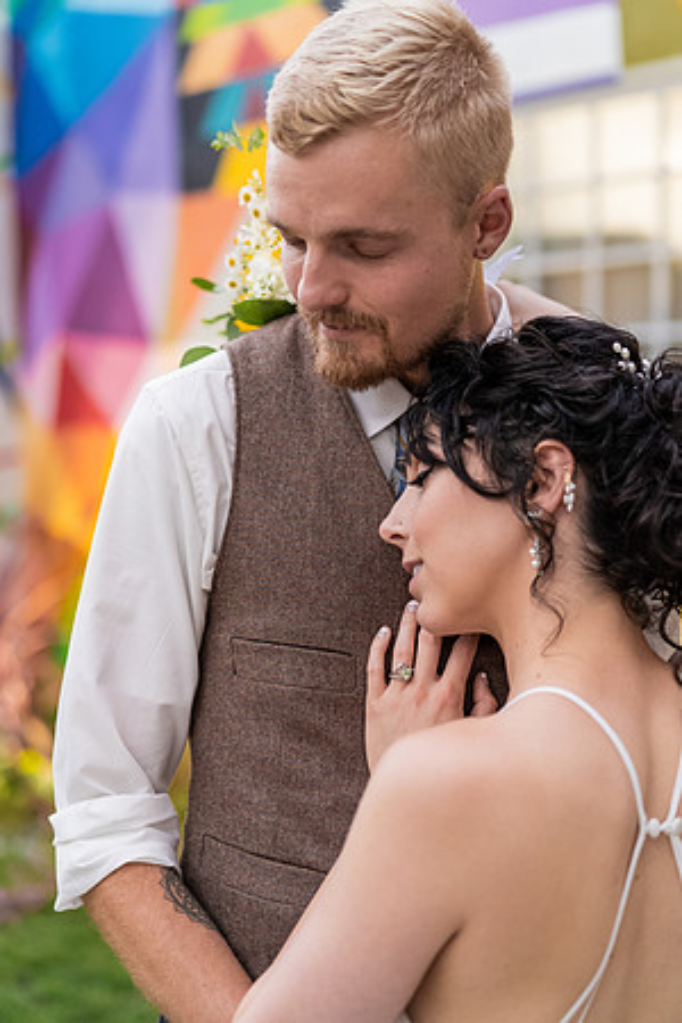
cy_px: 512
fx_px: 1563
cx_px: 341
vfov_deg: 36.2
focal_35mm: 55
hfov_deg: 24.6
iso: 500
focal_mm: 55
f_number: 2.2
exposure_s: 1/160
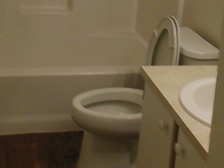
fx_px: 492
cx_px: 103
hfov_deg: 25.7
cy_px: -50
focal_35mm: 76
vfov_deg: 18.1
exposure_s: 1/40
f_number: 3.7
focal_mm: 5.2
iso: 400
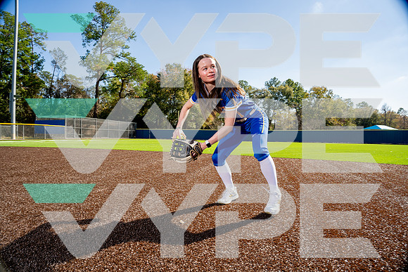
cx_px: 204
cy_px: 136
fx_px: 227
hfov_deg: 84.0
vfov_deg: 62.0
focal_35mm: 20
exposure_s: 1/250
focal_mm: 20
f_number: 6.3
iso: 100
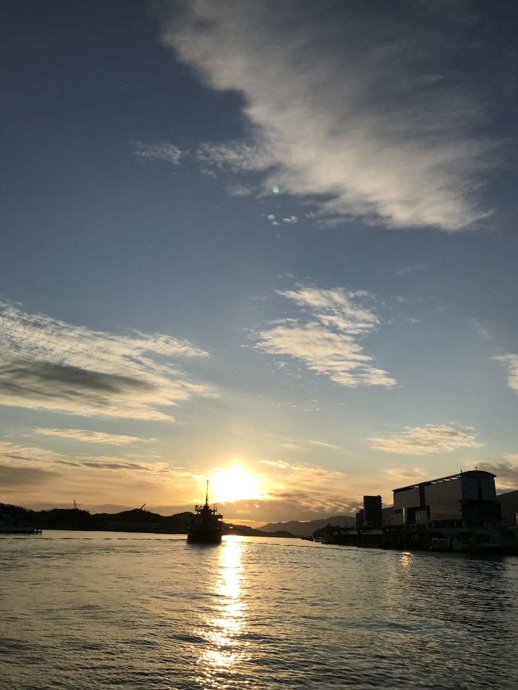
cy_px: 345
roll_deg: -2.1
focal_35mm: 28
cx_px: 259
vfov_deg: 63.4
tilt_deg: +19.1
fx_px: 559
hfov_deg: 49.7
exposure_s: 1/4808
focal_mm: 3.99
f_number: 1.8
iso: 20
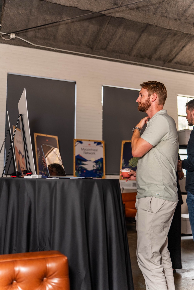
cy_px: 145
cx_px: 97
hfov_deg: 37.9
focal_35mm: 35
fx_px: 283
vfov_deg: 54.4
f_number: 2
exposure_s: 1/125
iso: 250
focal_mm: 35
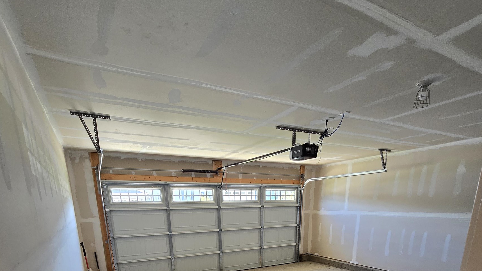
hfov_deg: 89.6
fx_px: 243
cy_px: 283
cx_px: 240
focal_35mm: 19
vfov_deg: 46.6
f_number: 2.2
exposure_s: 1/60
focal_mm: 2.2
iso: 125
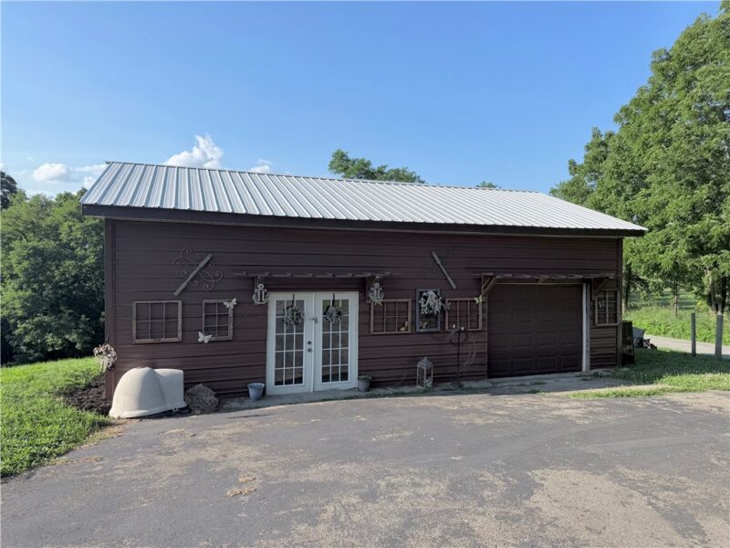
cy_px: 274
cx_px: 365
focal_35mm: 24
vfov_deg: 56.8
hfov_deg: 71.6
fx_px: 506
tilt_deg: -2.0
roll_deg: -0.6
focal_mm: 6.76
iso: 80
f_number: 1.78
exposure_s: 1/3021
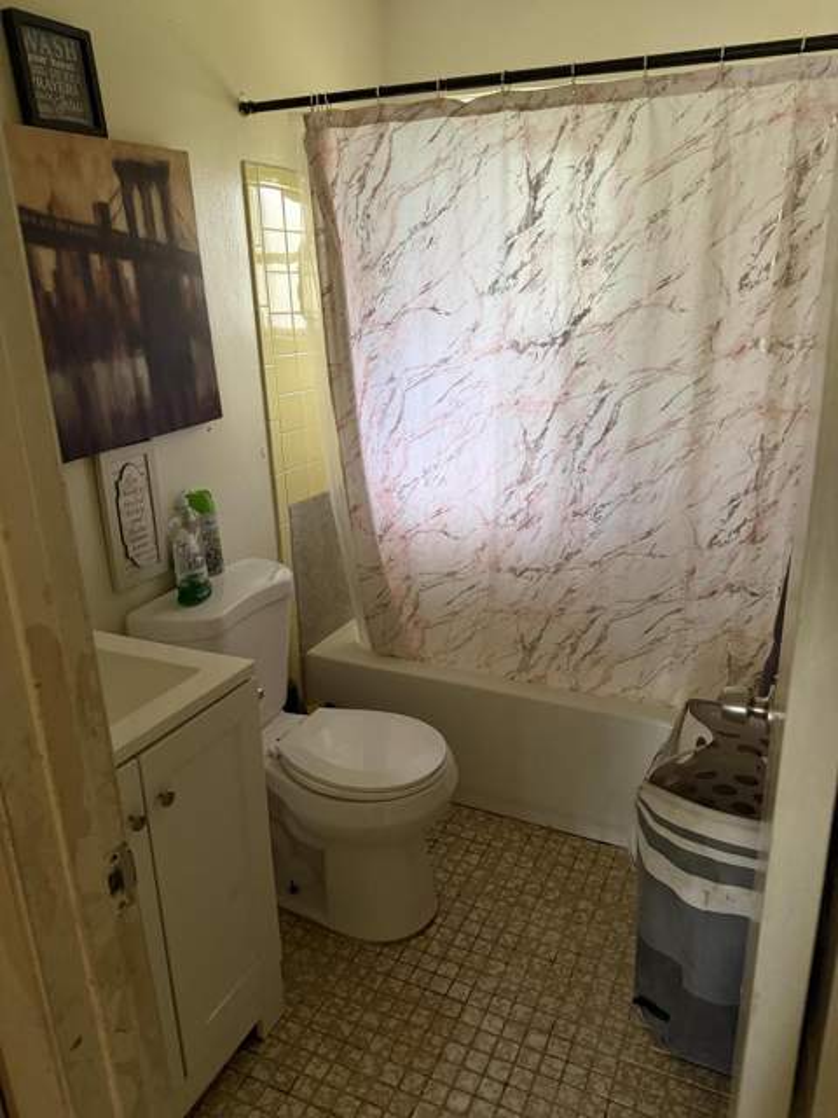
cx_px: 419
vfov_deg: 71.6
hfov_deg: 56.8
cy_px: 559
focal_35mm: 24
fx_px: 775
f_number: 1.78
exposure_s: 1/40
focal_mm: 6.76
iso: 640
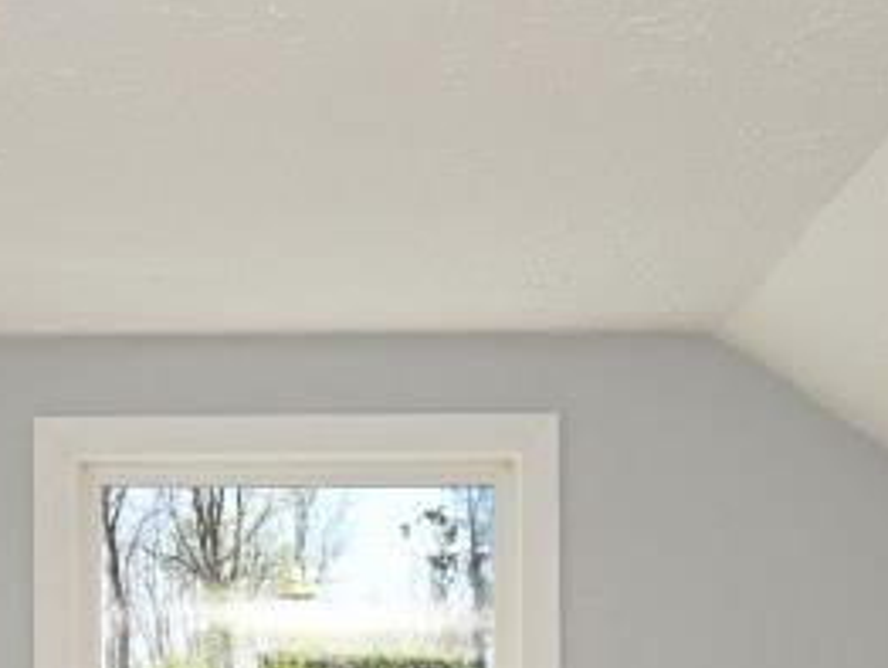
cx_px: 325
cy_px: 868
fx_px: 1977
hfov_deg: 25.2
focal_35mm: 77
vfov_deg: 17.9
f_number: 5.6
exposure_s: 1/125
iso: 110
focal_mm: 14
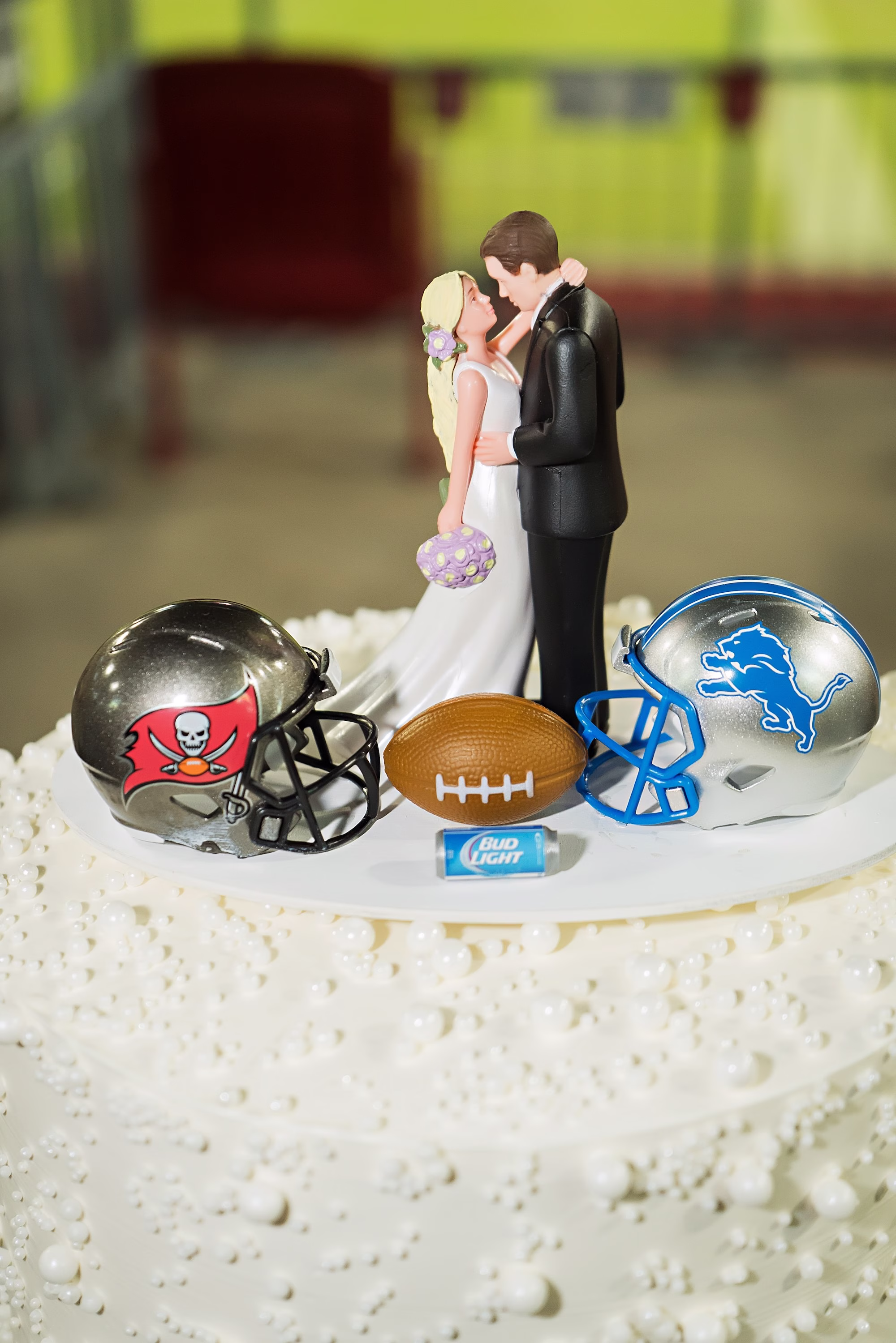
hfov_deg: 27.5
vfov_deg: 40.3
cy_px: 672
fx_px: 1829
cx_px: 448
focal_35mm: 49
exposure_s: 1/160
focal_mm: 49
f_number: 4.5
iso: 2000
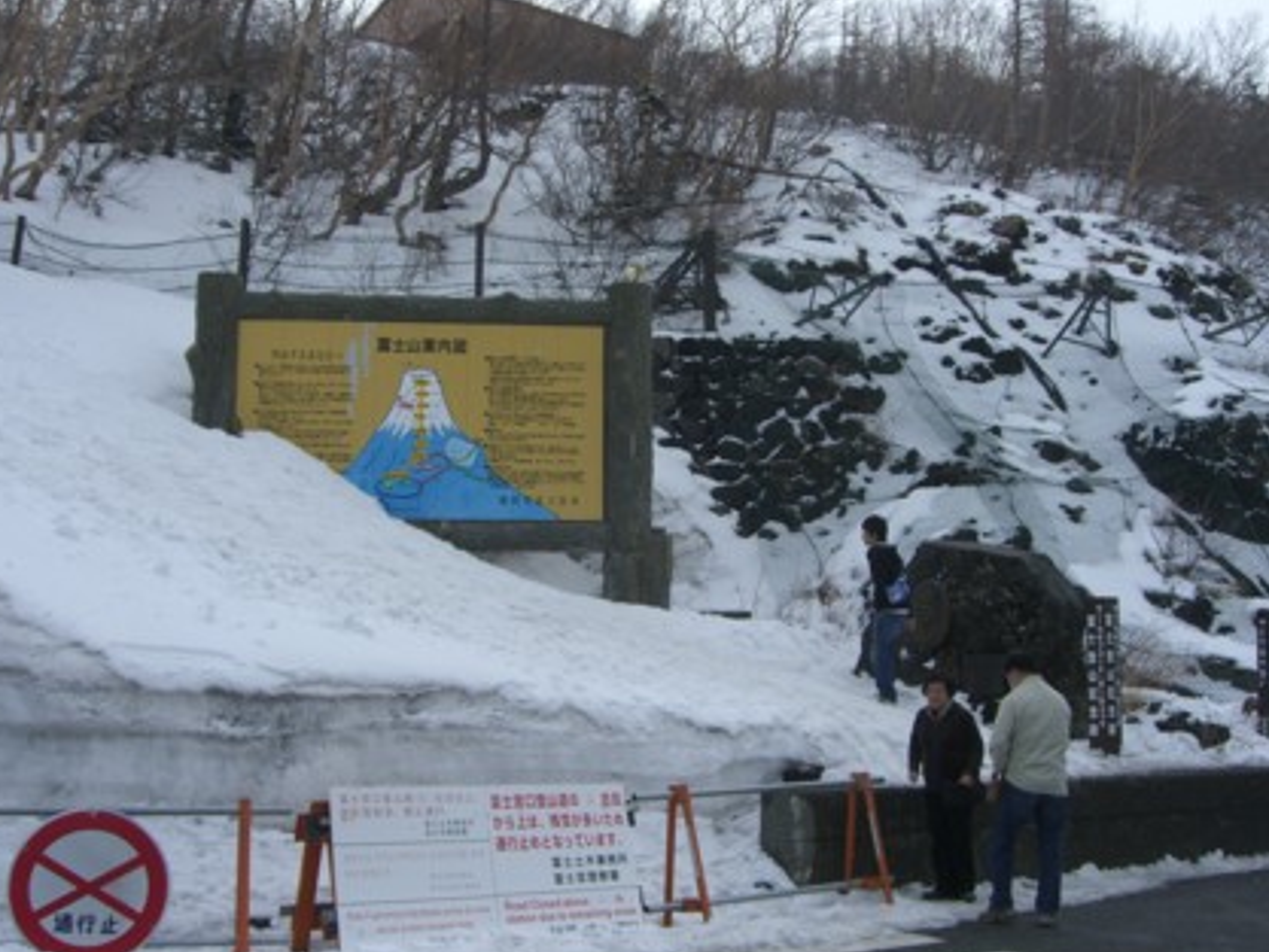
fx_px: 1503
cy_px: 487
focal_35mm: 41
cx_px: 663
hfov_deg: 45.7
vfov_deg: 35.2
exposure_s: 1/400
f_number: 4
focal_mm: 7.9
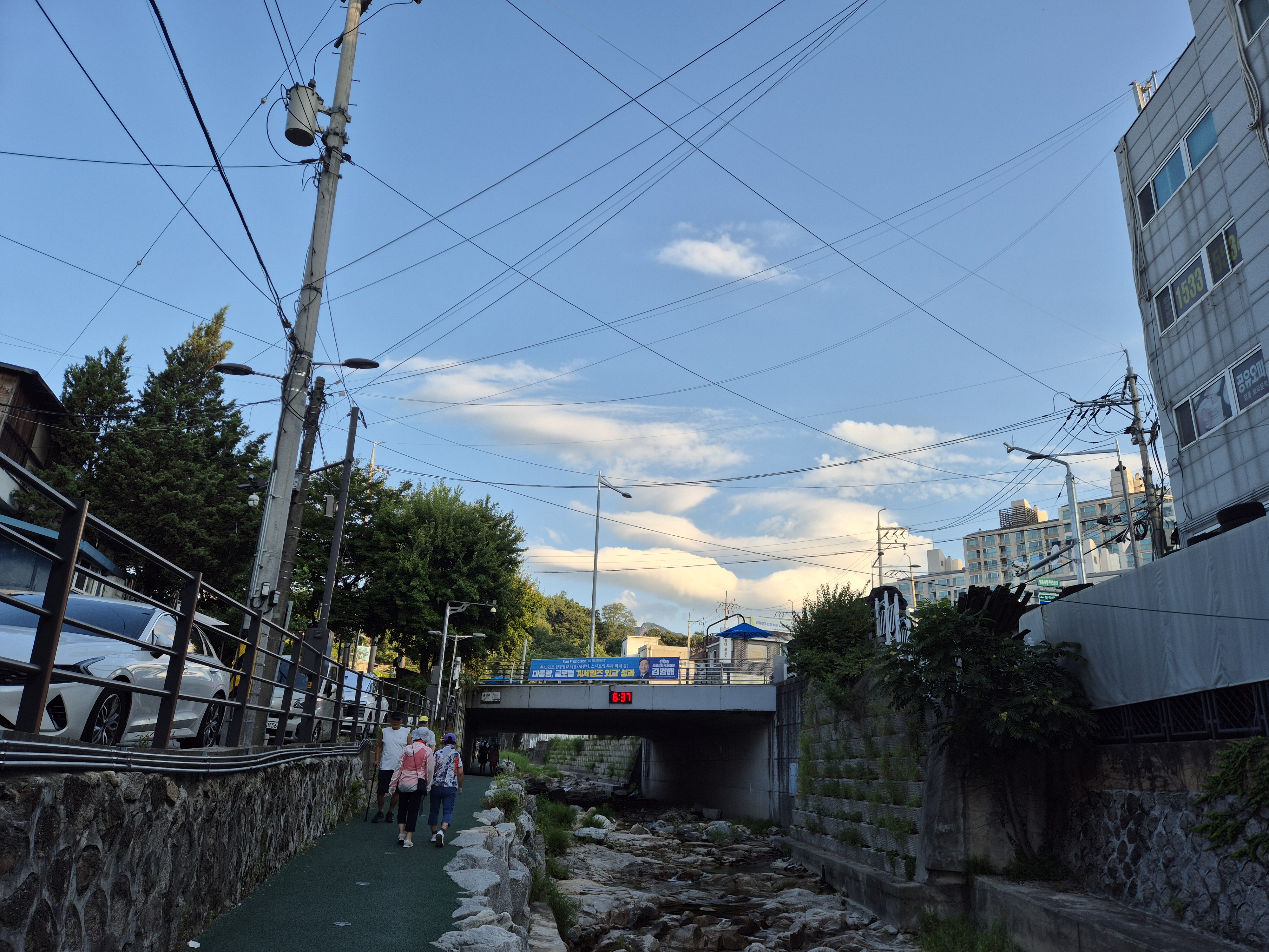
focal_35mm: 23
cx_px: 634
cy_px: 476
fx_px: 843
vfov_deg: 58.9
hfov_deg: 73.9
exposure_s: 1/600
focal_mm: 5.4
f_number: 1.8
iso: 25
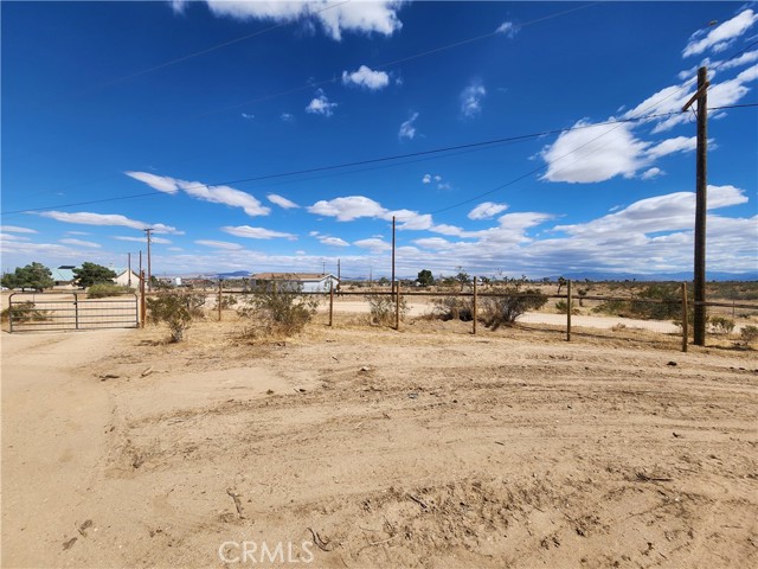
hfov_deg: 106.2
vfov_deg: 89.9
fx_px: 285
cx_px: 379
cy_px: 284
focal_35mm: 13
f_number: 2.2
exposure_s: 1/3628
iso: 50
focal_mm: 2.2
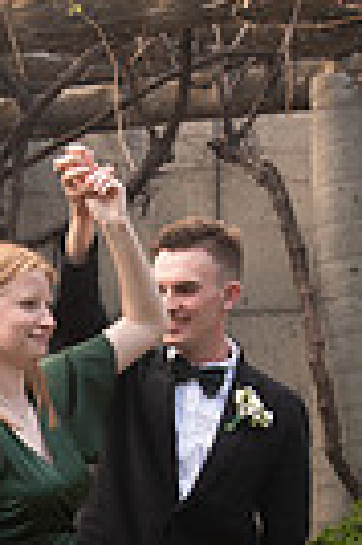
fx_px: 2344
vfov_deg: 13.0
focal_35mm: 155
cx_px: 37
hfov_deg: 8.8
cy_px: 582
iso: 500
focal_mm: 46
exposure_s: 1/125
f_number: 5.6
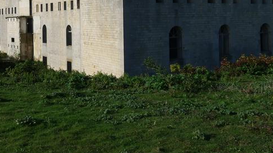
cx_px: 104
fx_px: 362
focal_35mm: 50
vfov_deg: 23.2
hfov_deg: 41.1
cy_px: 9
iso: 200
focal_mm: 14
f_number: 9
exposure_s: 1/640
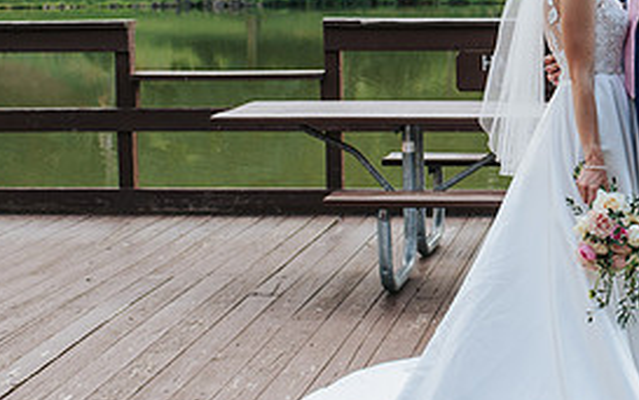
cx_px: 590
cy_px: 74
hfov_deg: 22.0
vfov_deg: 14.1
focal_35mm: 92
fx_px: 1603
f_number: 3.2
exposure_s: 1/800
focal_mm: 35
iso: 160
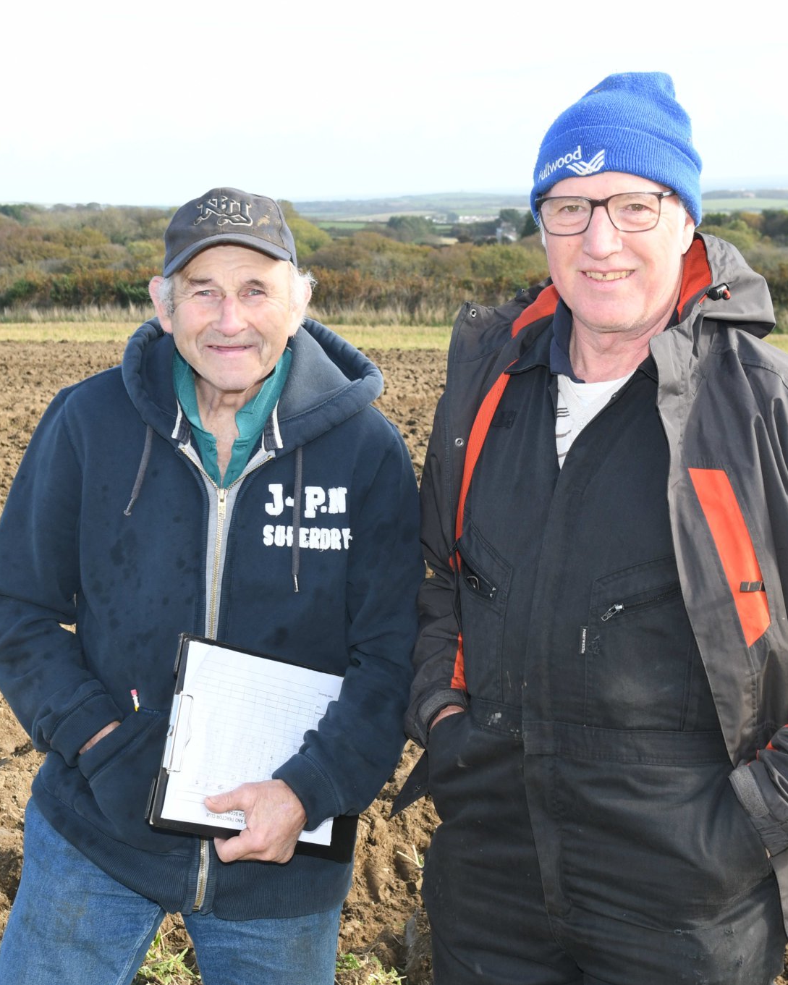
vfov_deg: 26.4
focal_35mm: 72
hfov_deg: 21.3
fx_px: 2099
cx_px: 345
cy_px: 493
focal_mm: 34
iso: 400
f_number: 7.1
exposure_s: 1/200
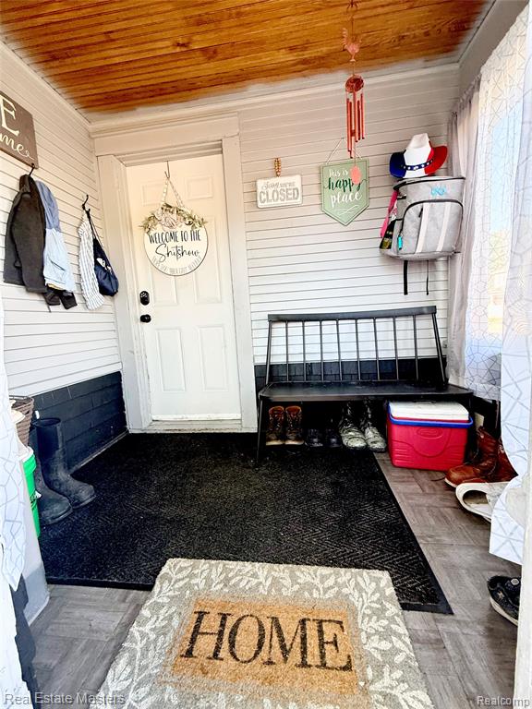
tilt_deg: -7.7
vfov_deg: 102.1
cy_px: 354
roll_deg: +3.3
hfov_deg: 85.7
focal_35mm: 14
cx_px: 266
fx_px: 287
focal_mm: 2.22
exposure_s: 1/99
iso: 160
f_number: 2.2
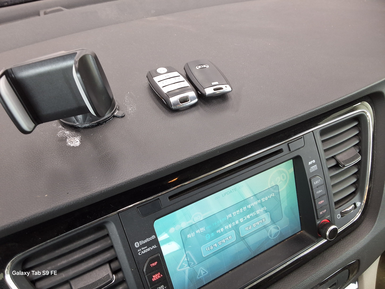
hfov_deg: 63.4
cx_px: 192
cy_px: 144
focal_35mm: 28
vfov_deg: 49.7
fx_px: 311
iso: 200
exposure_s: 1/30
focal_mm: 2.91
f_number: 1.9
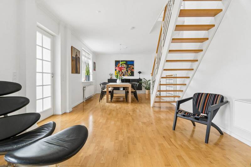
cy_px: 84
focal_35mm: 20
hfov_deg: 85.4
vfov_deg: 63.2
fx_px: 136
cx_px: 126
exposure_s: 1/50
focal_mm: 13
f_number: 8
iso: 200
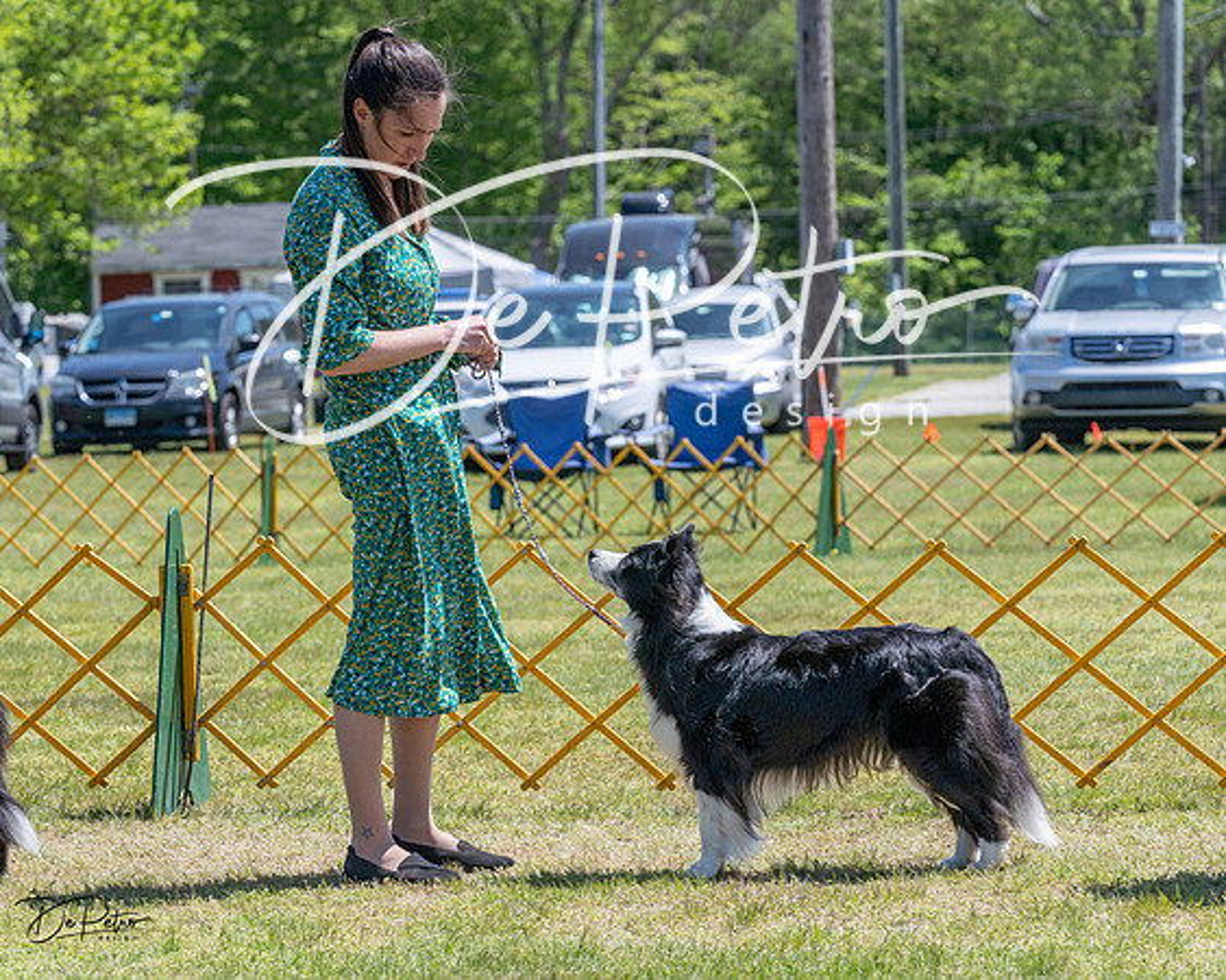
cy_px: 490
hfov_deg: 12.9
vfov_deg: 10.3
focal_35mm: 150
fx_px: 5443
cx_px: 638
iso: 400
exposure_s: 1/1600
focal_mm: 128
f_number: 7.1
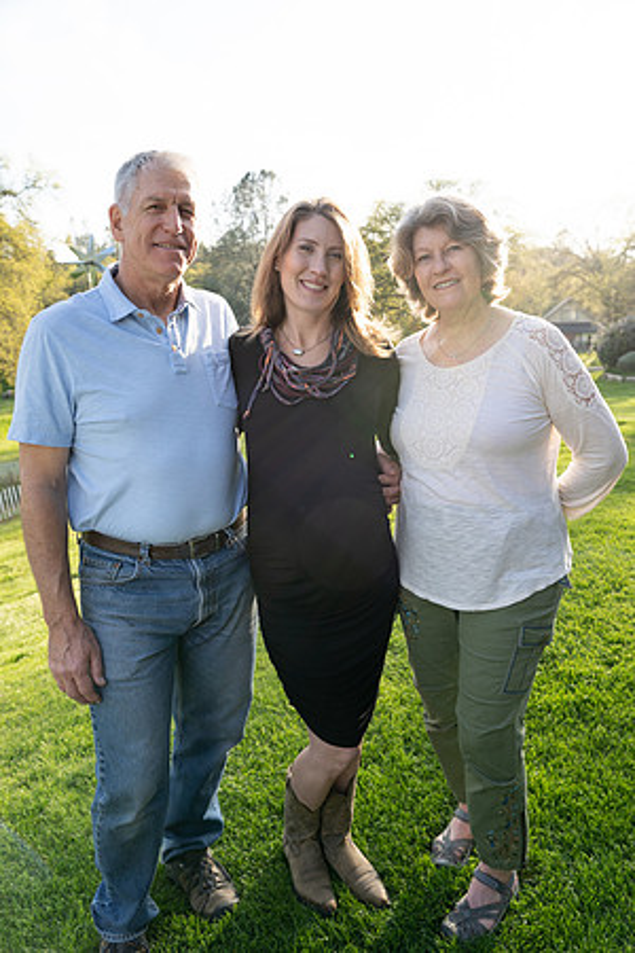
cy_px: 476
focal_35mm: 24
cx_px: 318
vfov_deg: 73.7
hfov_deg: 53.1
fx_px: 635
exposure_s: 1/250
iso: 125
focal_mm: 24
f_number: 4.5
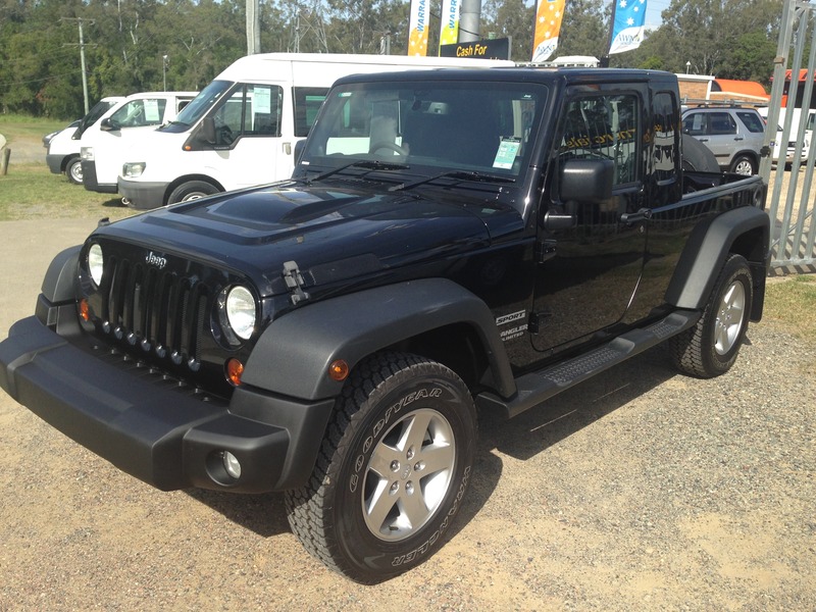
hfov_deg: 55.4
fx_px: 778
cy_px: 306
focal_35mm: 33
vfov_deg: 42.9
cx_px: 408
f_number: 2.4
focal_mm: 4.12
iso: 50
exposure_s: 1/1043
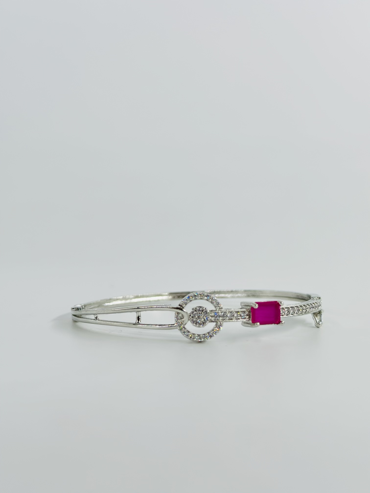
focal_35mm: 48
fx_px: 684
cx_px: 185
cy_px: 246
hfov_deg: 30.3
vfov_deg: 39.7
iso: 80
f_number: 1.78
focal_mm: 6.86
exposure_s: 1/1323
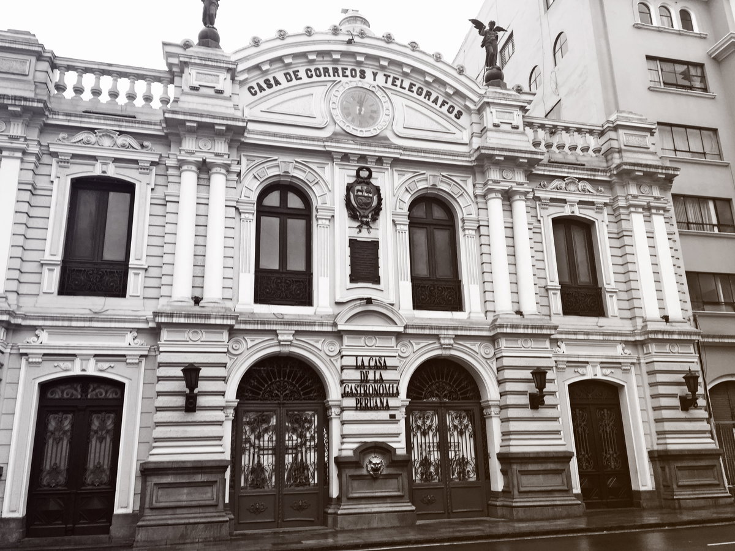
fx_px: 616
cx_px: 368
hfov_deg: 61.7
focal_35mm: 29
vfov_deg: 48.2
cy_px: 276
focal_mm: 4.15
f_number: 2.2
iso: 32
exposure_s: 1/60
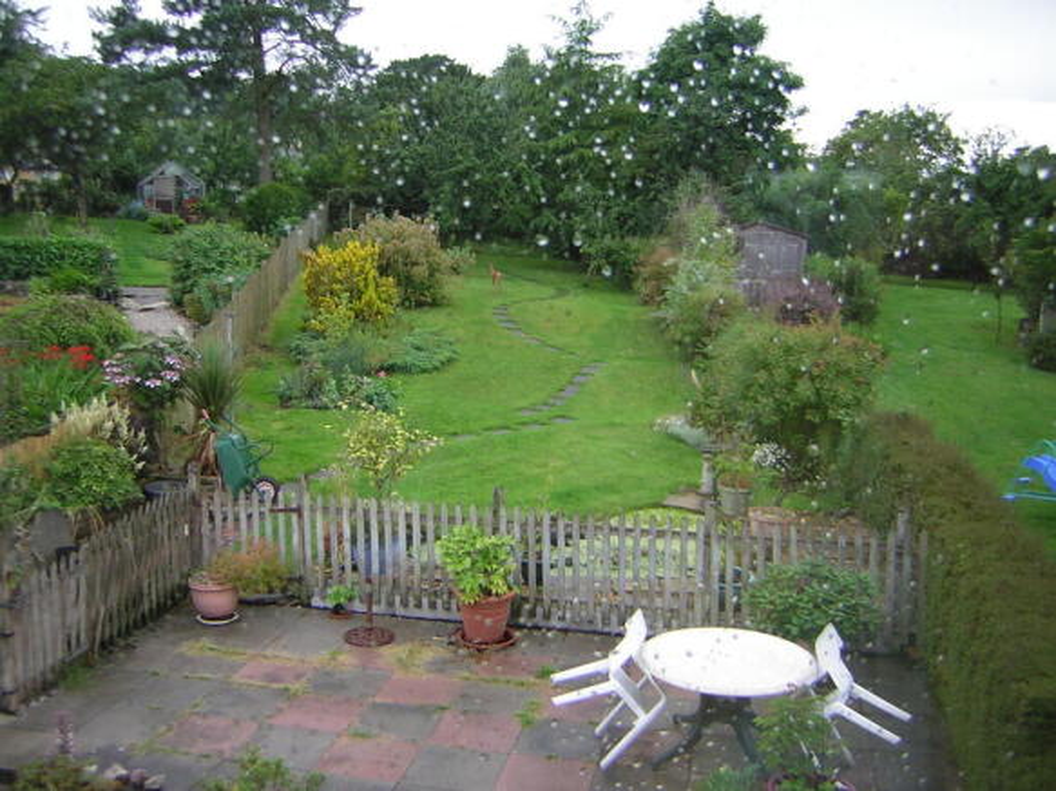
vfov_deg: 39.6
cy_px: 396
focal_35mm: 36
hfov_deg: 51.4
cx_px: 528
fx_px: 1098
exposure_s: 1/47.4
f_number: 2.6
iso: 50
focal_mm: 4.7
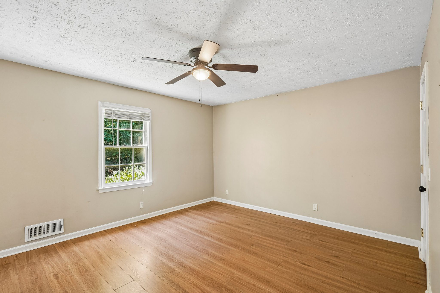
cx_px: 220
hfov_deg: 96.7
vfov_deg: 73.7
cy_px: 146
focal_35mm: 16
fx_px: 196
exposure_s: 1/4
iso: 400
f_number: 8
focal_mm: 16
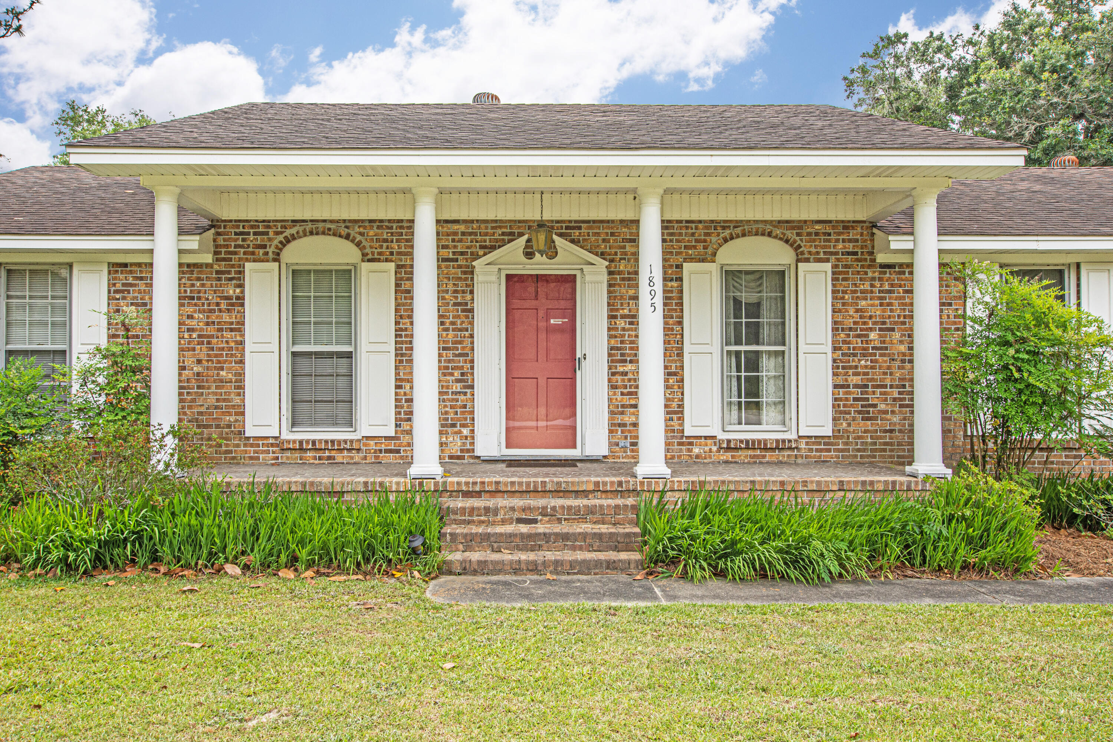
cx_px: 556
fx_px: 927
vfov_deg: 43.6
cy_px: 371
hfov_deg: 61.9
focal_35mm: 30
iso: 200
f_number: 10
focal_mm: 20
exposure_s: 1/160
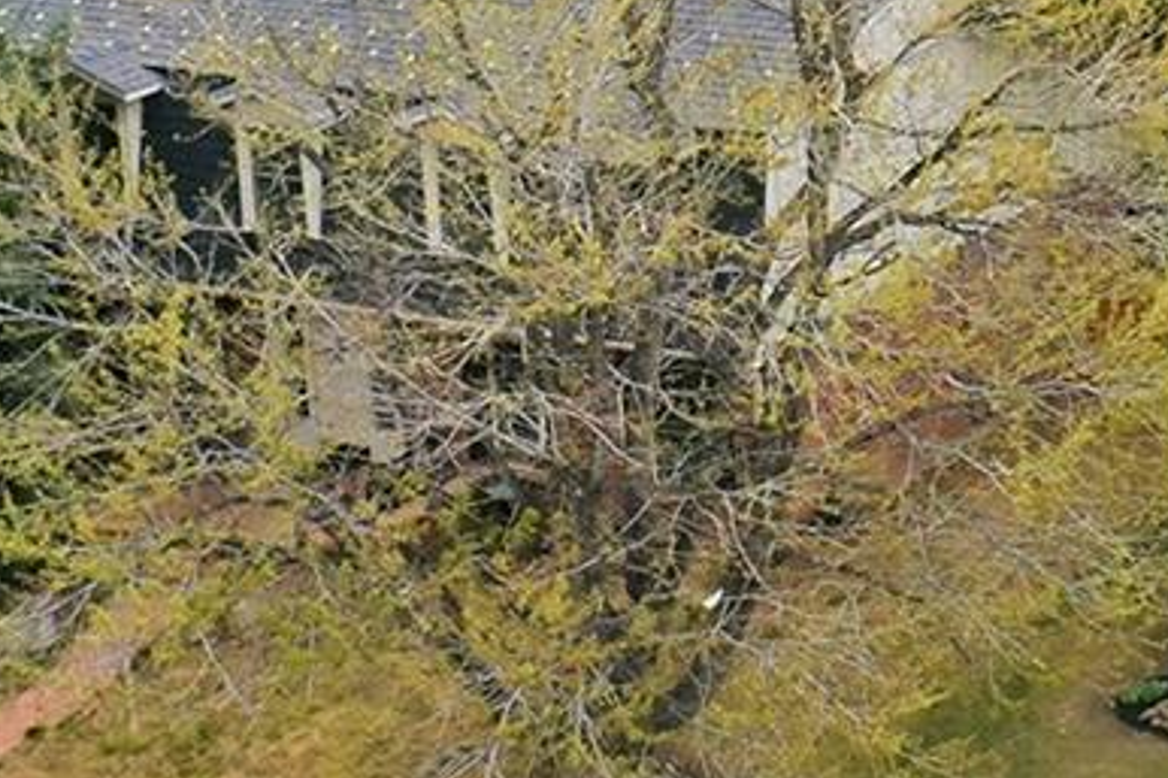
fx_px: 3762
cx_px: 1985
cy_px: -315
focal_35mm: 116
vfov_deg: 11.4
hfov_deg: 15.6
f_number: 5
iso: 100
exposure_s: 1/200
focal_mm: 10.3
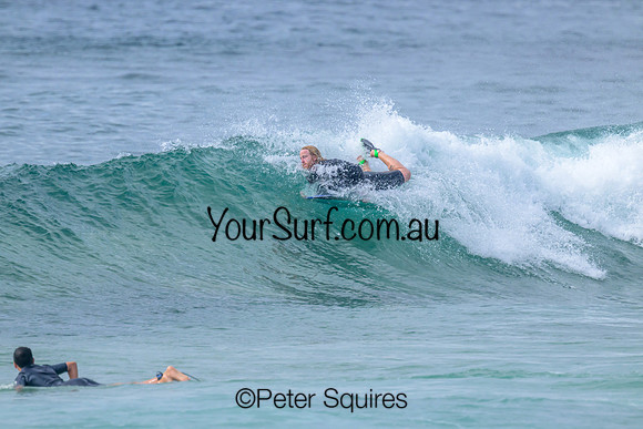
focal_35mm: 819
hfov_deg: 2.5
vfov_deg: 1.7
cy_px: 214
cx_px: 322
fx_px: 14635
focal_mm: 800
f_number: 11
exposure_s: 1/2000
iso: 1100
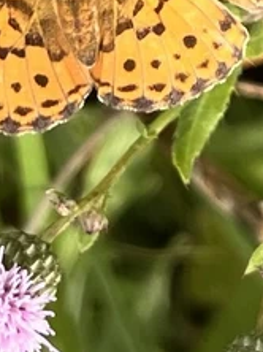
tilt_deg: -56.7
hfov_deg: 19.6
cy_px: 19
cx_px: 95
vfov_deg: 25.0
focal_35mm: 75
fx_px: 761
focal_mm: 5.1
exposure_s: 1/845
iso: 50
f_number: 1.6
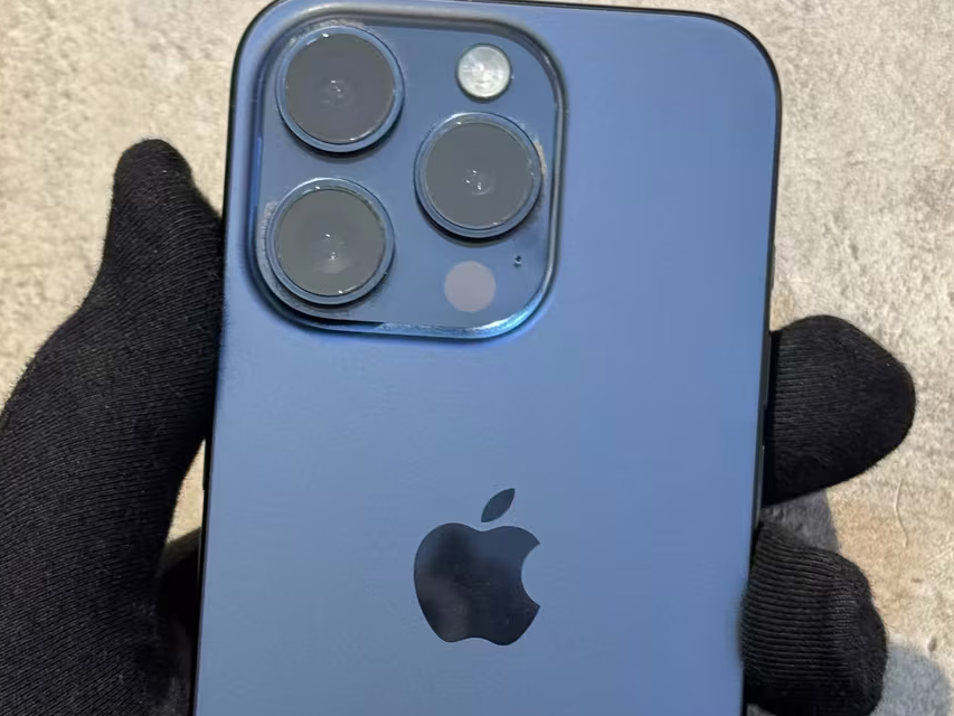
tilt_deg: -0.5
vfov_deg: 16.3
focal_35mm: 90
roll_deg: -11.0
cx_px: 463
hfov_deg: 21.8
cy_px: 562
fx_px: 2481
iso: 125
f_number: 1.78
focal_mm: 6.76
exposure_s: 1/50
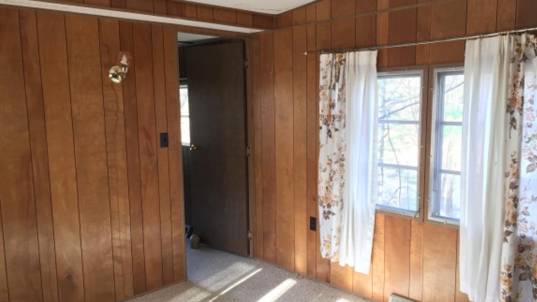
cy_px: 164
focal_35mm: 32
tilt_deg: -8.0
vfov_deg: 36.6
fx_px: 456
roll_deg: +1.4
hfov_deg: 61.0
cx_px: 271
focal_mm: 4.15
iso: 80
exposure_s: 1/30
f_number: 2.2
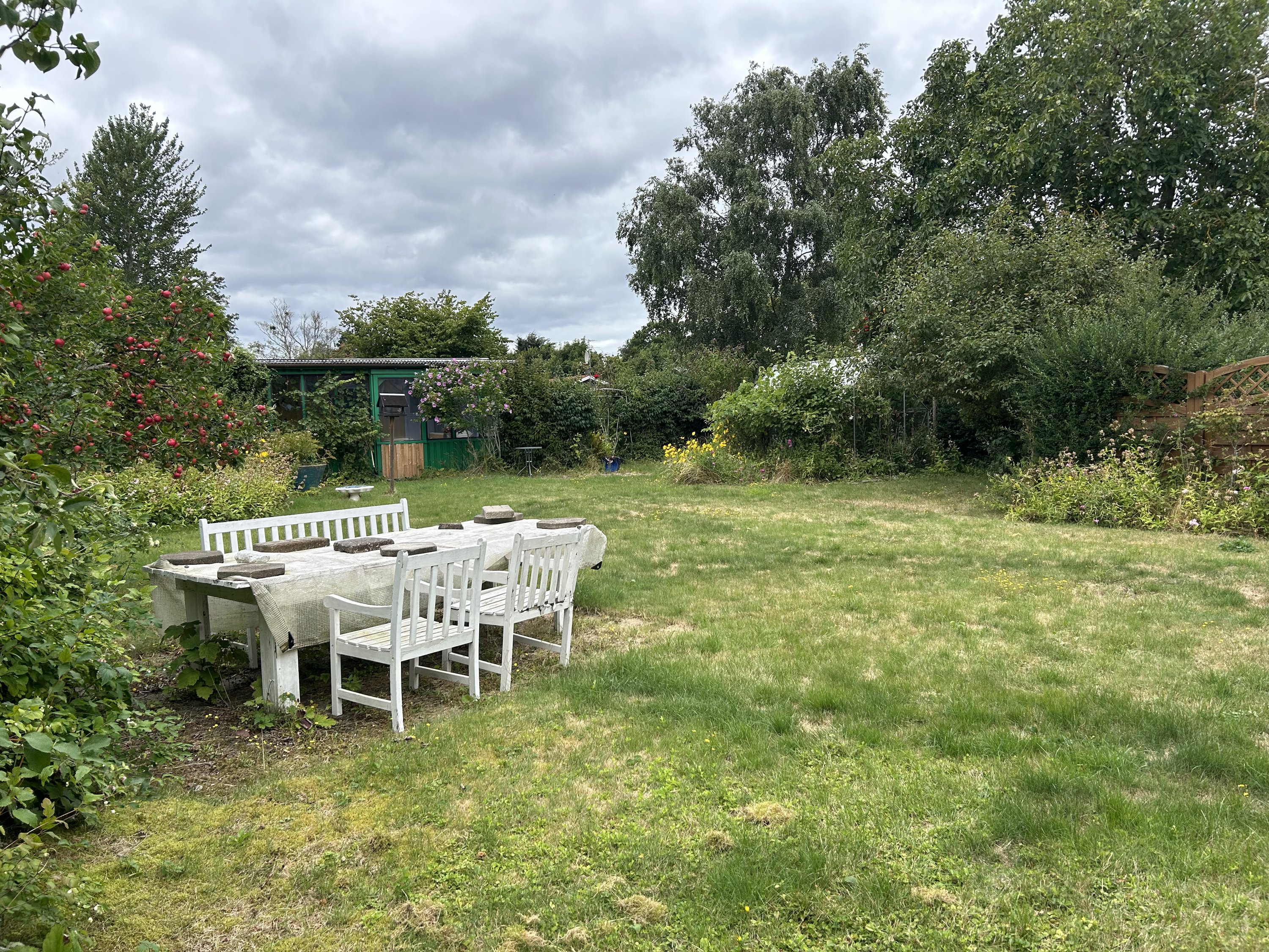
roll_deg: +2.8
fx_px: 953
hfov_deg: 67.3
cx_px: 634
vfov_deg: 53.1
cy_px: 476
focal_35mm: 26
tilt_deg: -2.7
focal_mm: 5.7
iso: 50
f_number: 1.5
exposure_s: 1/1326
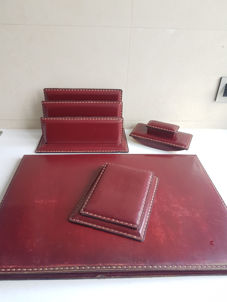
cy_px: 151
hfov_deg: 53.1
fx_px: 227
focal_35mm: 26
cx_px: 114
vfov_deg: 67.3
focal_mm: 4.2
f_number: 1.7
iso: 64
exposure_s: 1/100
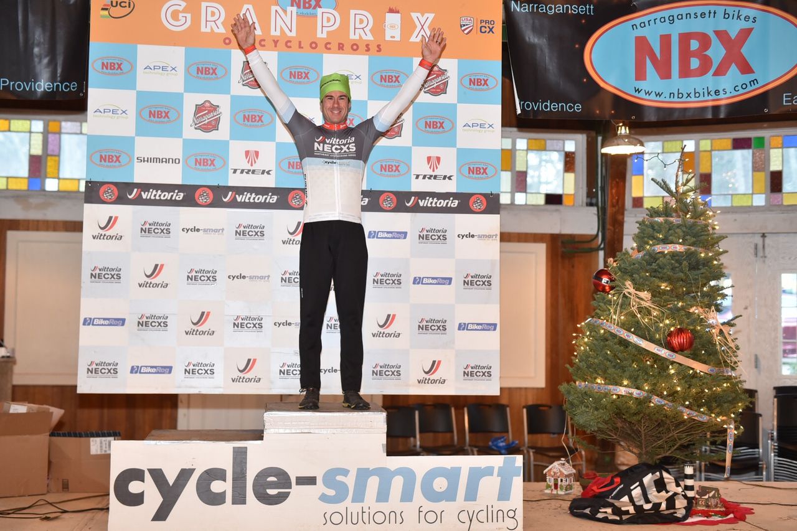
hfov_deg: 39.6
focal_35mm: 50
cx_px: 398
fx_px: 1107
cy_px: 266
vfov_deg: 27.0
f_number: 2.5
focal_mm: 50
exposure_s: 1/80
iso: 1600
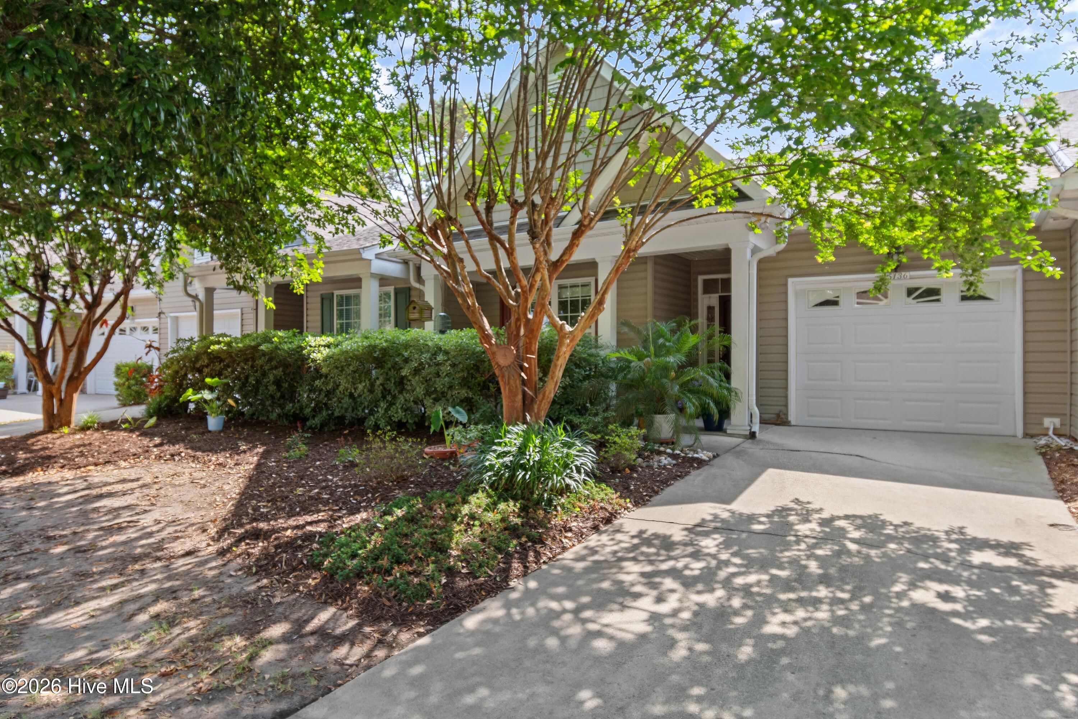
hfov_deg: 78.6
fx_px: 659
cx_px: 539
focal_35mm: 22
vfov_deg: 57.2
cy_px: 360
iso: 100
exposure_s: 1/50
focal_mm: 15
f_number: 5
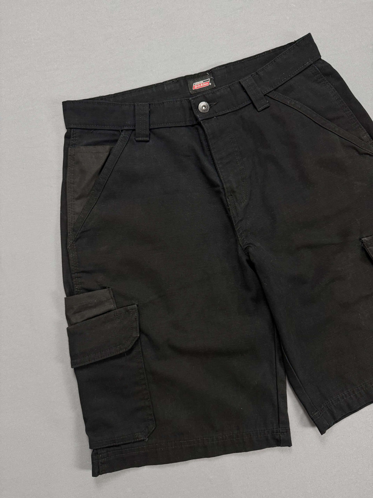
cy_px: 249
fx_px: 345
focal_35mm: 24
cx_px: 186
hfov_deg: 56.8
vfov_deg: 71.6
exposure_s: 1/60
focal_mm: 6.76
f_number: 1.78
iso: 250
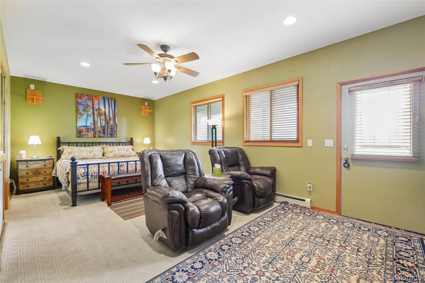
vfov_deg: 77.3
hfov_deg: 100.4
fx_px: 177
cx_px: 212
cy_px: 142
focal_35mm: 15
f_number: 8
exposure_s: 1/1.25
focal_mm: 10
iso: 800
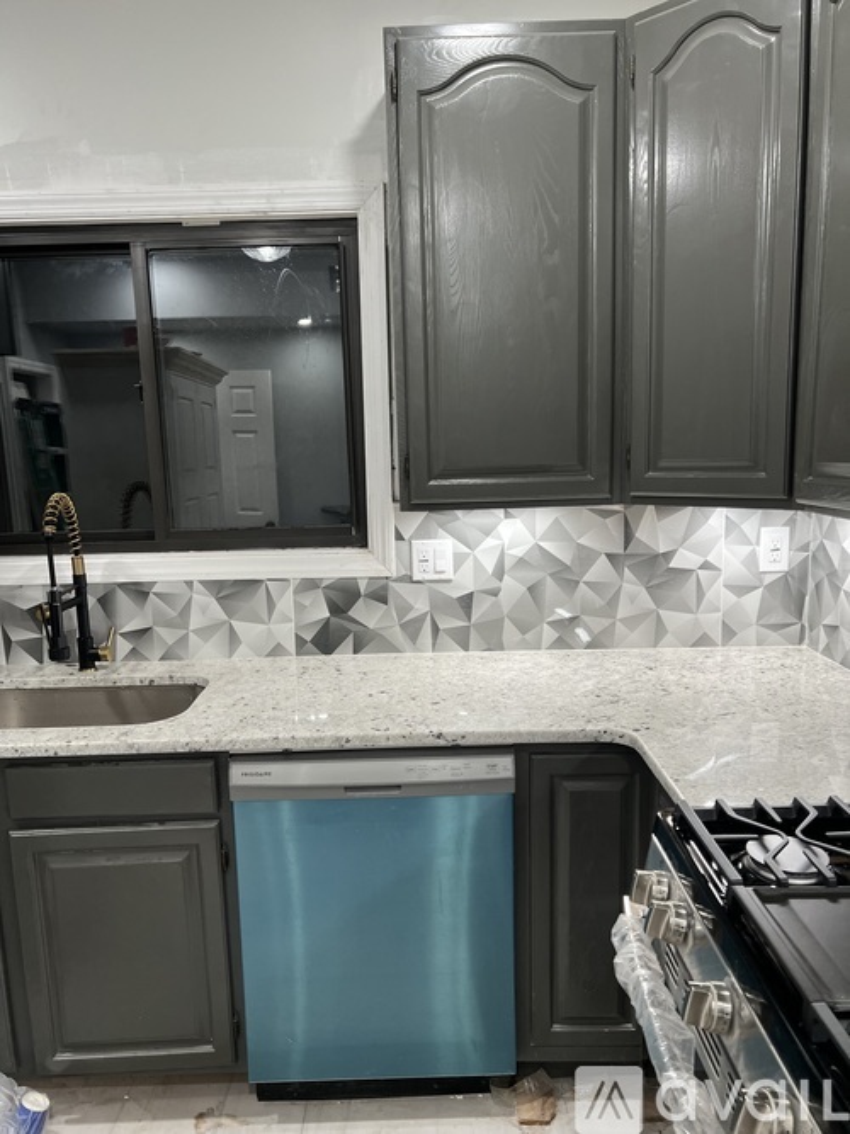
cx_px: 425
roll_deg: +1.5
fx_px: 852
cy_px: 567
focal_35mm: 26
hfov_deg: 53.0
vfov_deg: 67.3
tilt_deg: -9.7
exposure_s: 1/120
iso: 125
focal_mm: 5.7
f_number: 1.5
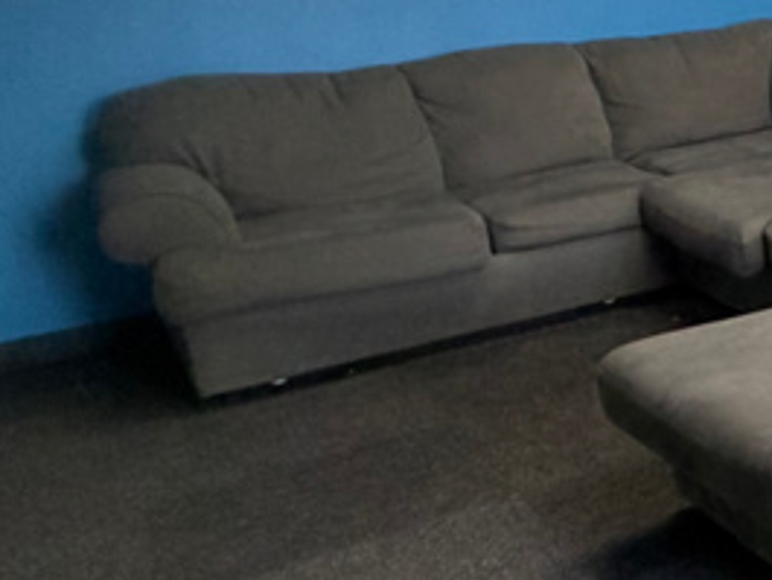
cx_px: 1343
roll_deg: +2.0
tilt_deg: -12.0
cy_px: 143
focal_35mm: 54
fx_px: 1205
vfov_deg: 26.7
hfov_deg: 22.7
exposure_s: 1/60
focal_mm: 2.22
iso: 160
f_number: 2.2
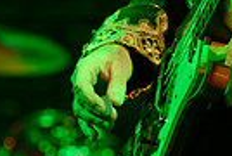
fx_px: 4179
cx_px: 92
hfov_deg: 3.2
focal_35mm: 647
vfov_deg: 2.1
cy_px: -166
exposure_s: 1/200
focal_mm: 150
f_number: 4
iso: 6400
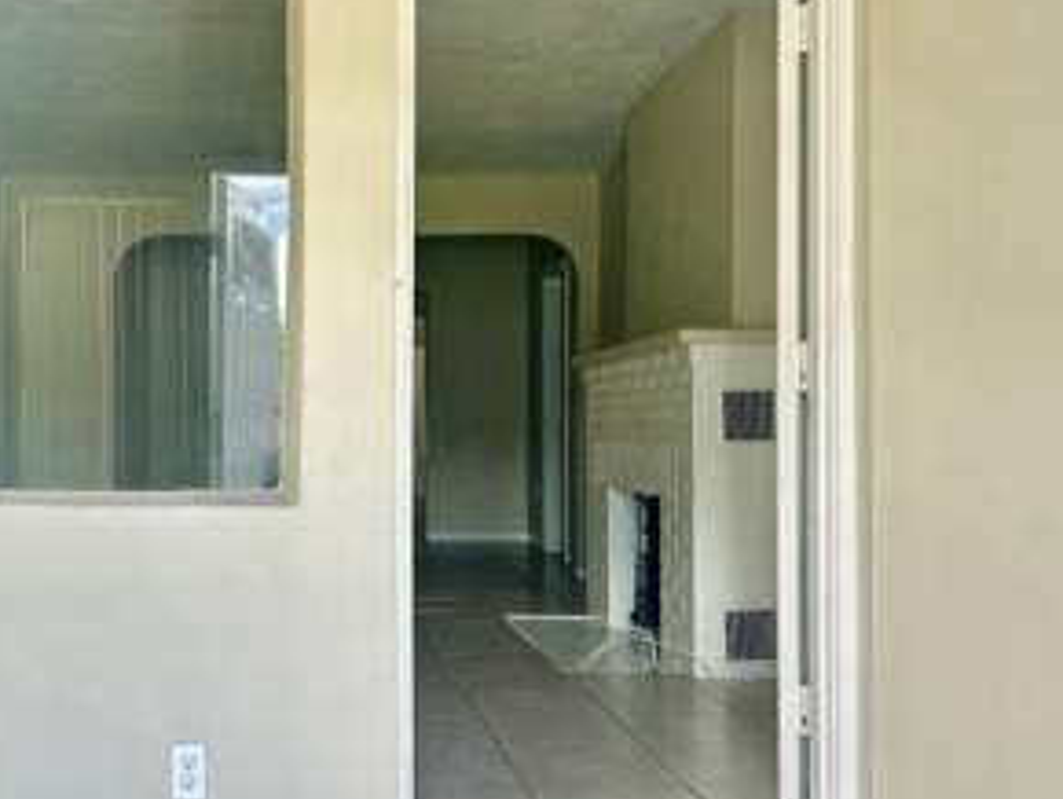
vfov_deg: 33.6
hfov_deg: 42.9
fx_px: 1322
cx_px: 308
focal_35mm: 43
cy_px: 403
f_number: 1.5
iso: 40
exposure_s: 1/255
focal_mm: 5.7
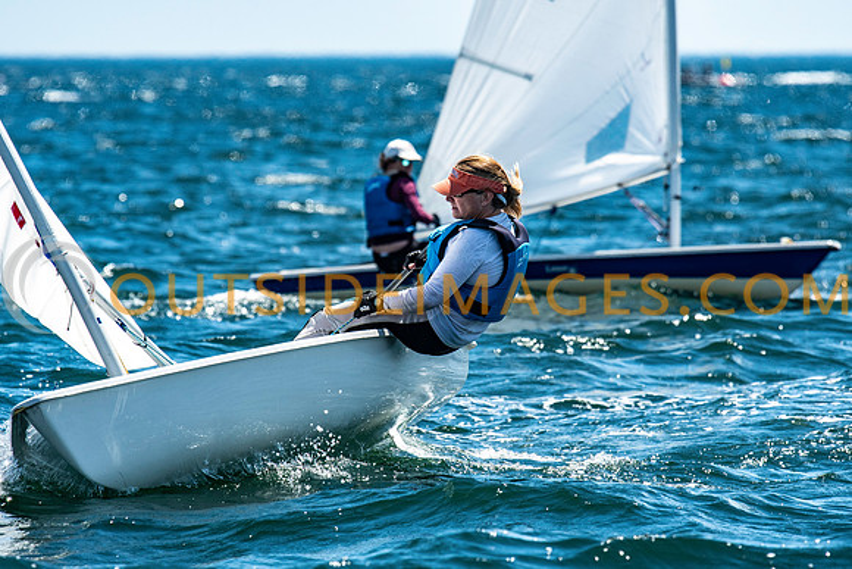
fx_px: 11262
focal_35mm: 476
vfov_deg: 2.9
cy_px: 284
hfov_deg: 4.3
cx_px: 426
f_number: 5.6
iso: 400
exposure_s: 1/2500
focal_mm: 300
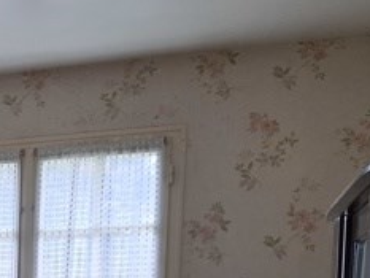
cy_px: 400
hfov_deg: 22.3
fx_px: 845
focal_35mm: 79
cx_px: -105
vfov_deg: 17.1
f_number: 1.8
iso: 100
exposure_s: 1/120
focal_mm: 5.54
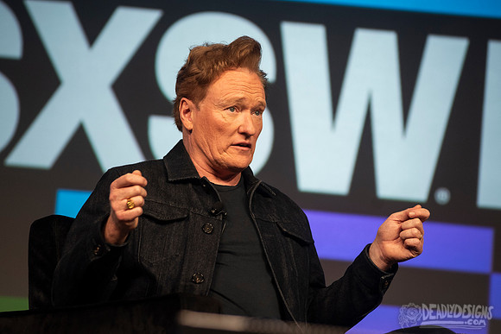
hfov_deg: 10.5
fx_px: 2738
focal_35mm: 197
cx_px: 245
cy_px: 134
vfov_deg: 7.0
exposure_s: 1/320
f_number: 4
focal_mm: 160
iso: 1250
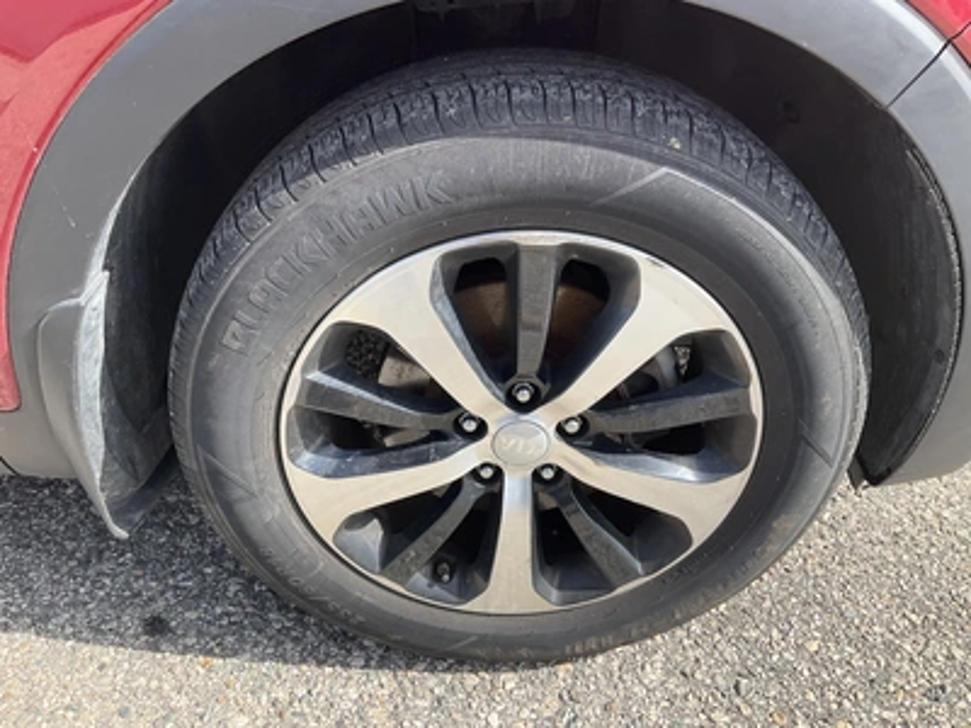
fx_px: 813
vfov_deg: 48.2
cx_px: 486
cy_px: 364
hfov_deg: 61.7
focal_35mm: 29
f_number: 1.8
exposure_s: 1/465
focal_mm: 3
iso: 25
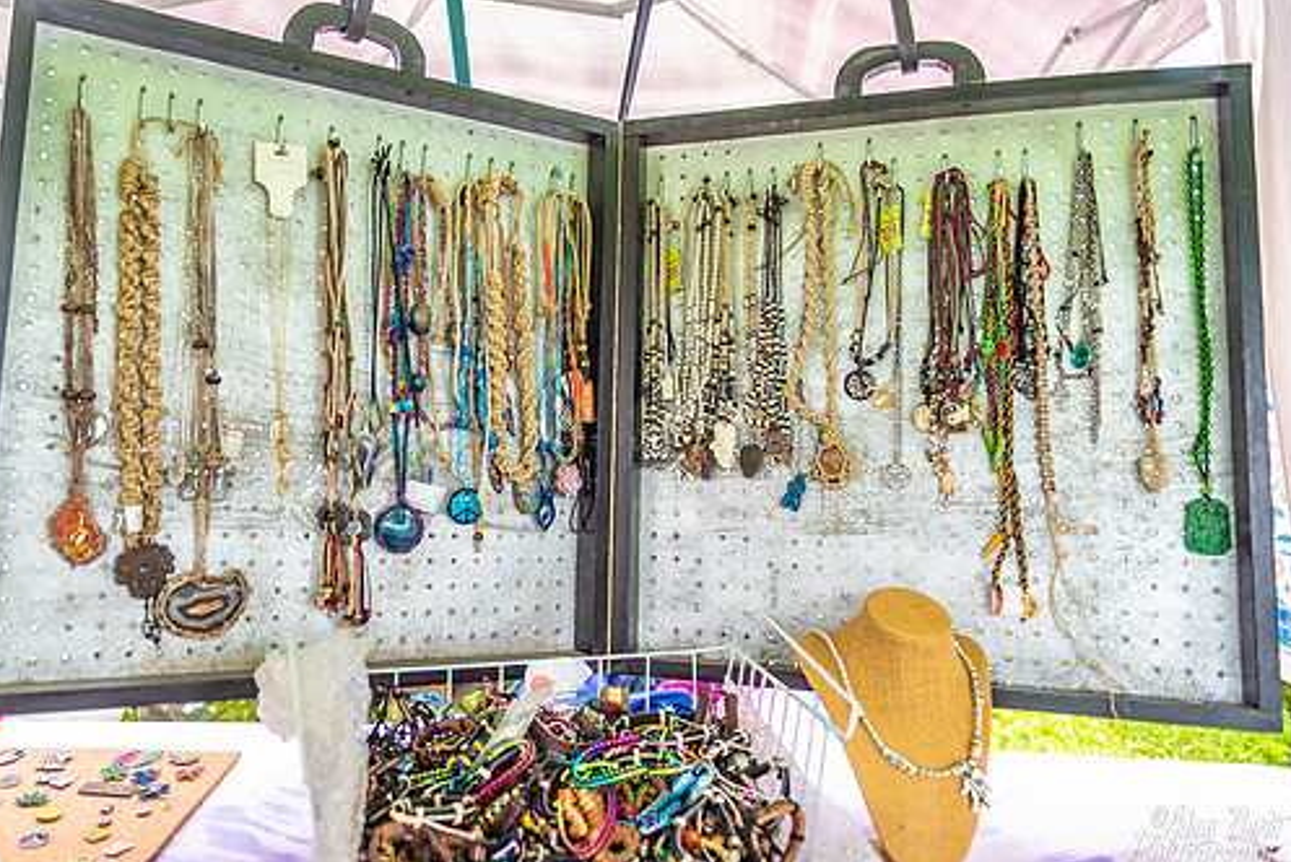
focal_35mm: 28
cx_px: 561
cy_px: 373
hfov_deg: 65.2
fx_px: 1005
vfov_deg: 46.3
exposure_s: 1/125
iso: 100
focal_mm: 24
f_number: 2.8
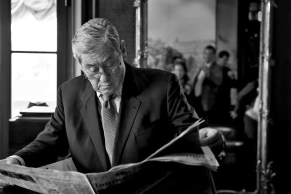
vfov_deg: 23.4
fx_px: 469
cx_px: 144
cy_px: 99
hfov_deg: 34.5
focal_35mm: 58
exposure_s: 1/80
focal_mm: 56
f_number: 4
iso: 500
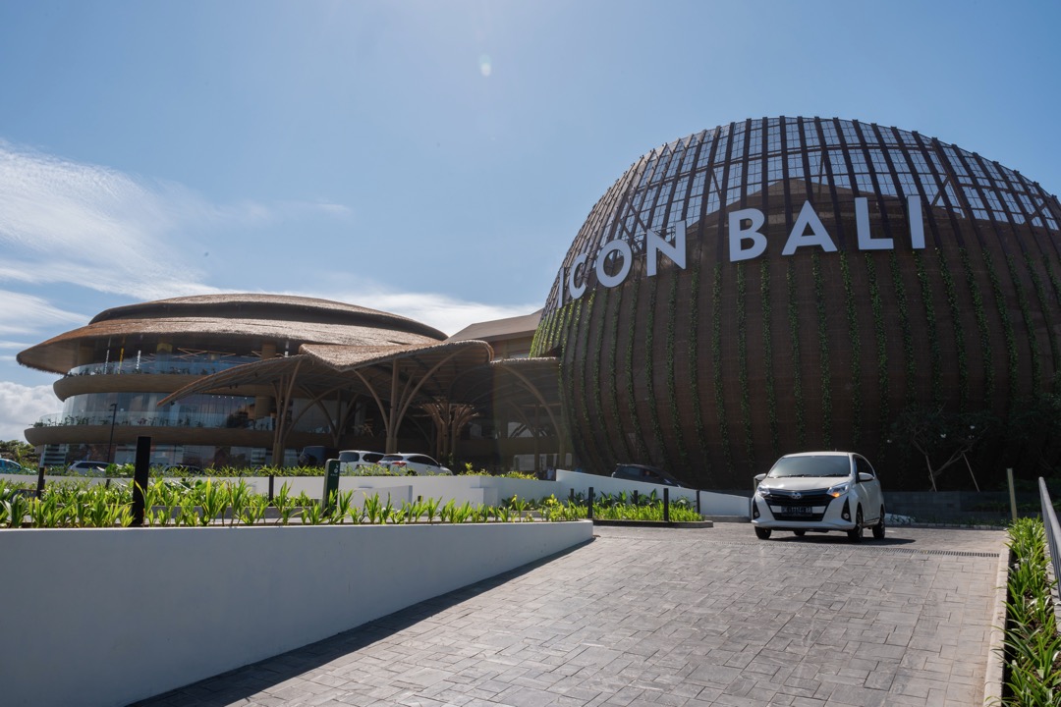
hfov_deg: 73.7
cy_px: 354
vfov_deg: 53.1
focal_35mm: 24
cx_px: 530
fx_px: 707
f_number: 18
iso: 100
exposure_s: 1/60
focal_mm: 24
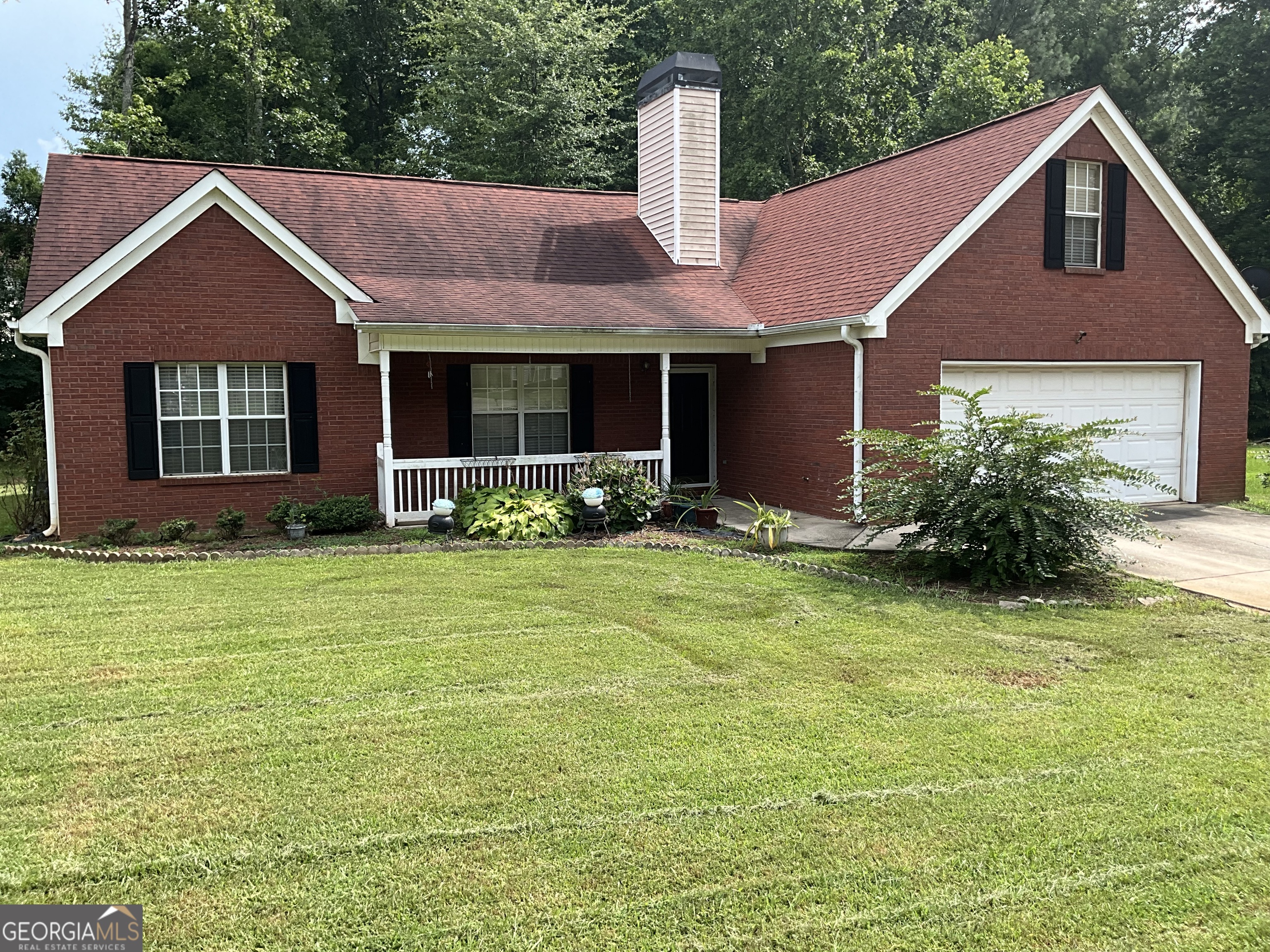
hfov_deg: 61.7
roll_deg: +2.5
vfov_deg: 48.2
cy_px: 476
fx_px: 1064
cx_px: 635
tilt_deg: -3.9
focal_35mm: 29
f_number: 1.8
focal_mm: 3
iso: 25
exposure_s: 1/700
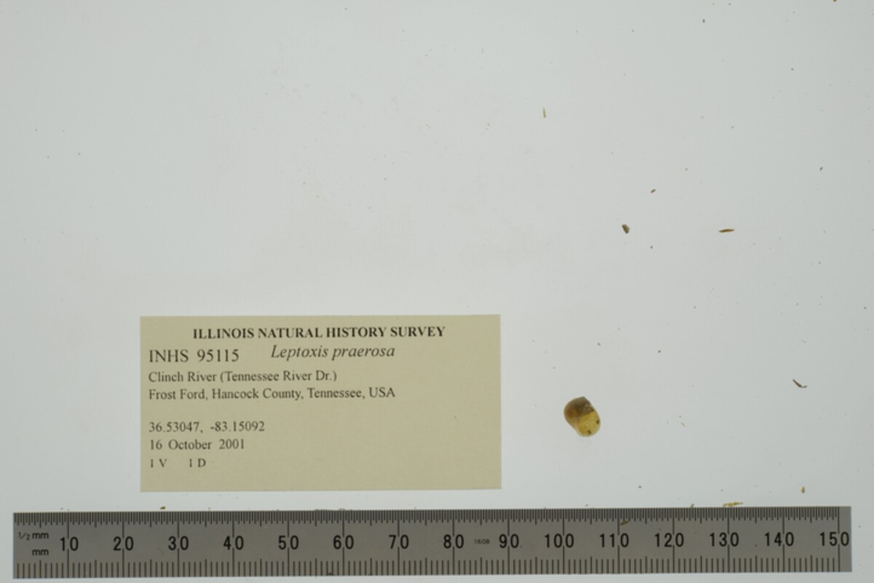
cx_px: 437
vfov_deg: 22.6
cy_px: 292
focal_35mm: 60
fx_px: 1457
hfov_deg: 33.4
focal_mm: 60
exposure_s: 1/13
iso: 100
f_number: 32
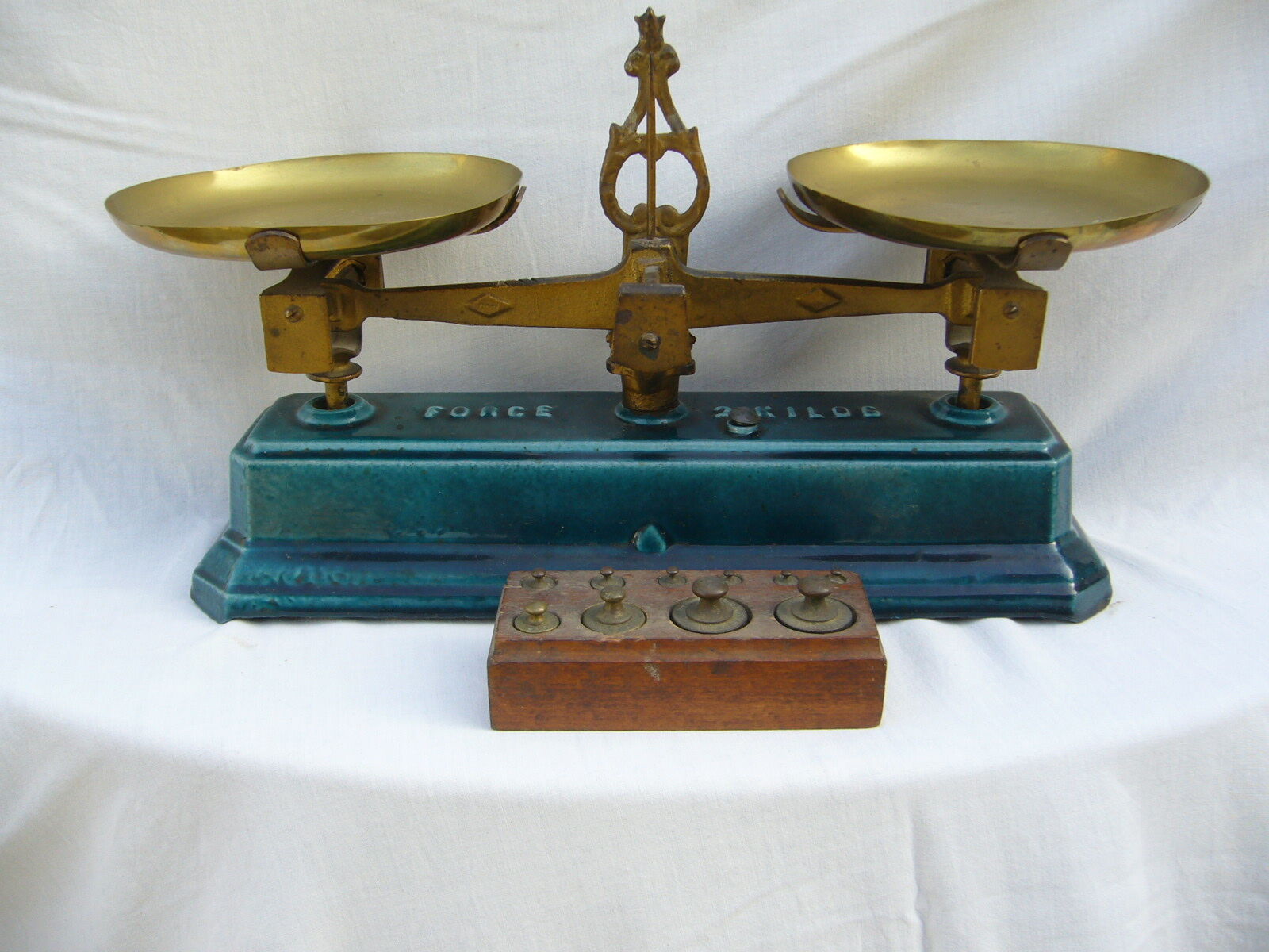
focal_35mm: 35
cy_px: 476
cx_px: 634
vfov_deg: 40.7
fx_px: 1283
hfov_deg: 52.6
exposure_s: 1/125
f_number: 2.8
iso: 80
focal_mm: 5.8
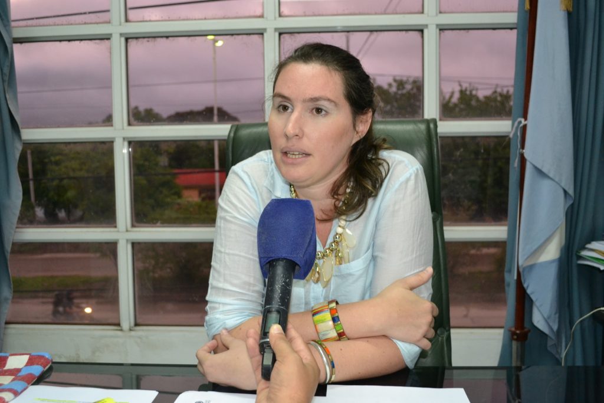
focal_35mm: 36
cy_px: 202
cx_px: 302
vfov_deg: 36.9
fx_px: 604
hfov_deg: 53.1
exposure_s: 1/60
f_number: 4
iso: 1600
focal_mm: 24
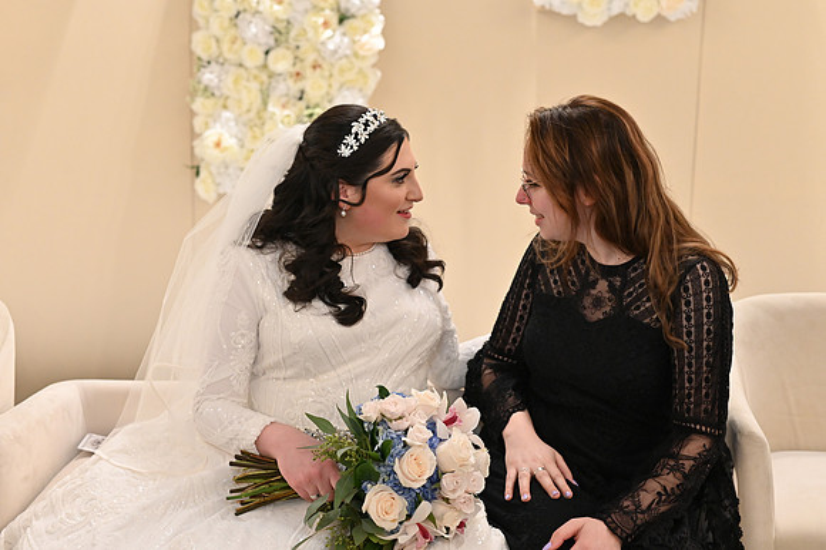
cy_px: 275
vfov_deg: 27.0
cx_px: 413
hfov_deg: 39.6
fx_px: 1147
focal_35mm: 50
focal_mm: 50
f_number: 4
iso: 3200
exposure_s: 1/100
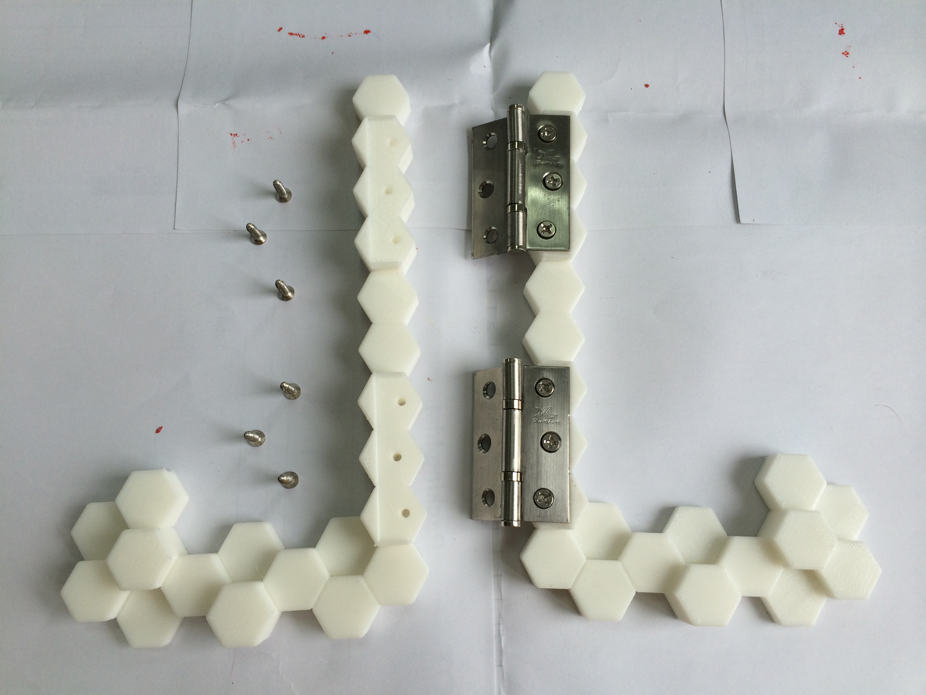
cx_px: 463
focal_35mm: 30
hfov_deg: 60.0
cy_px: 348
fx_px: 803
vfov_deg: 46.8
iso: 32
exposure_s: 1/122
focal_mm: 4.12
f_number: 2.2
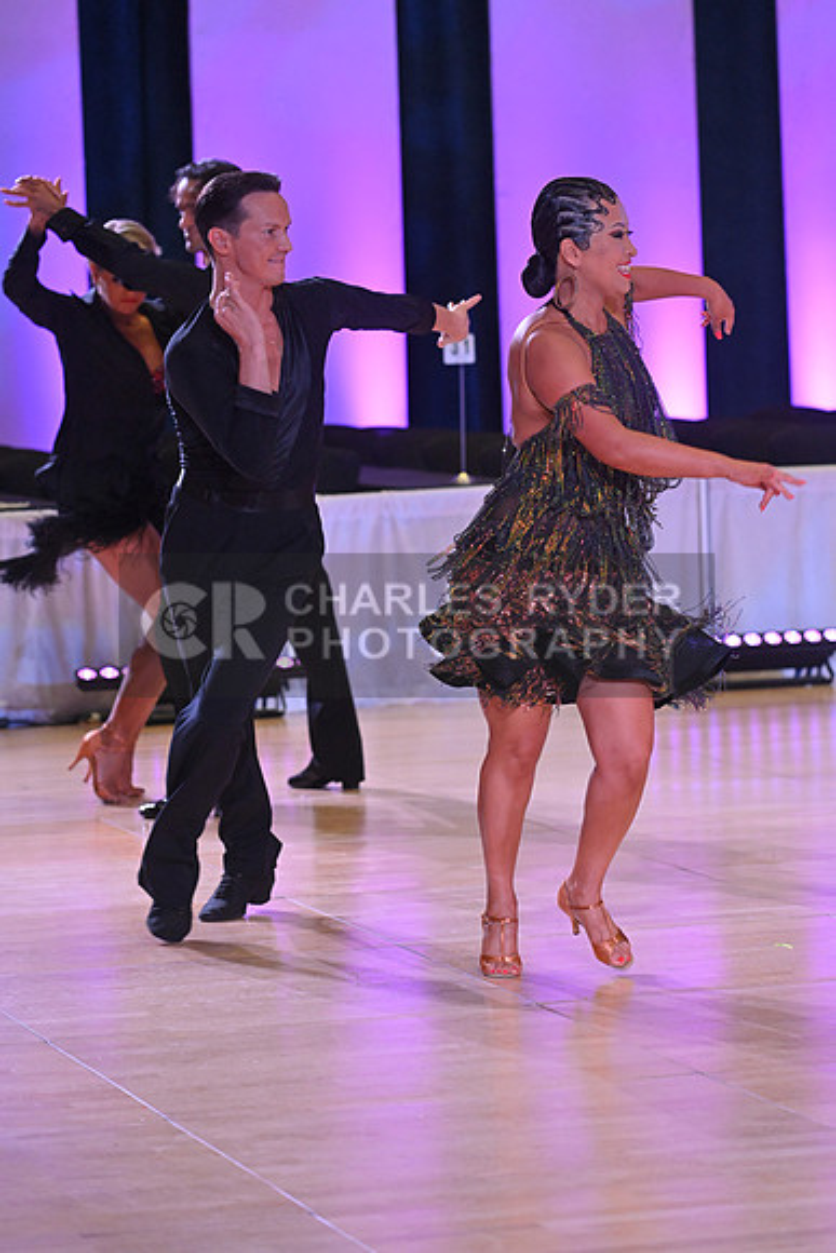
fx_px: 4873
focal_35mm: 140
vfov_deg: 14.7
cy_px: 626
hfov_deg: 9.8
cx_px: 418
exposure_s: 1/400
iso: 4000
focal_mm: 140
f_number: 5
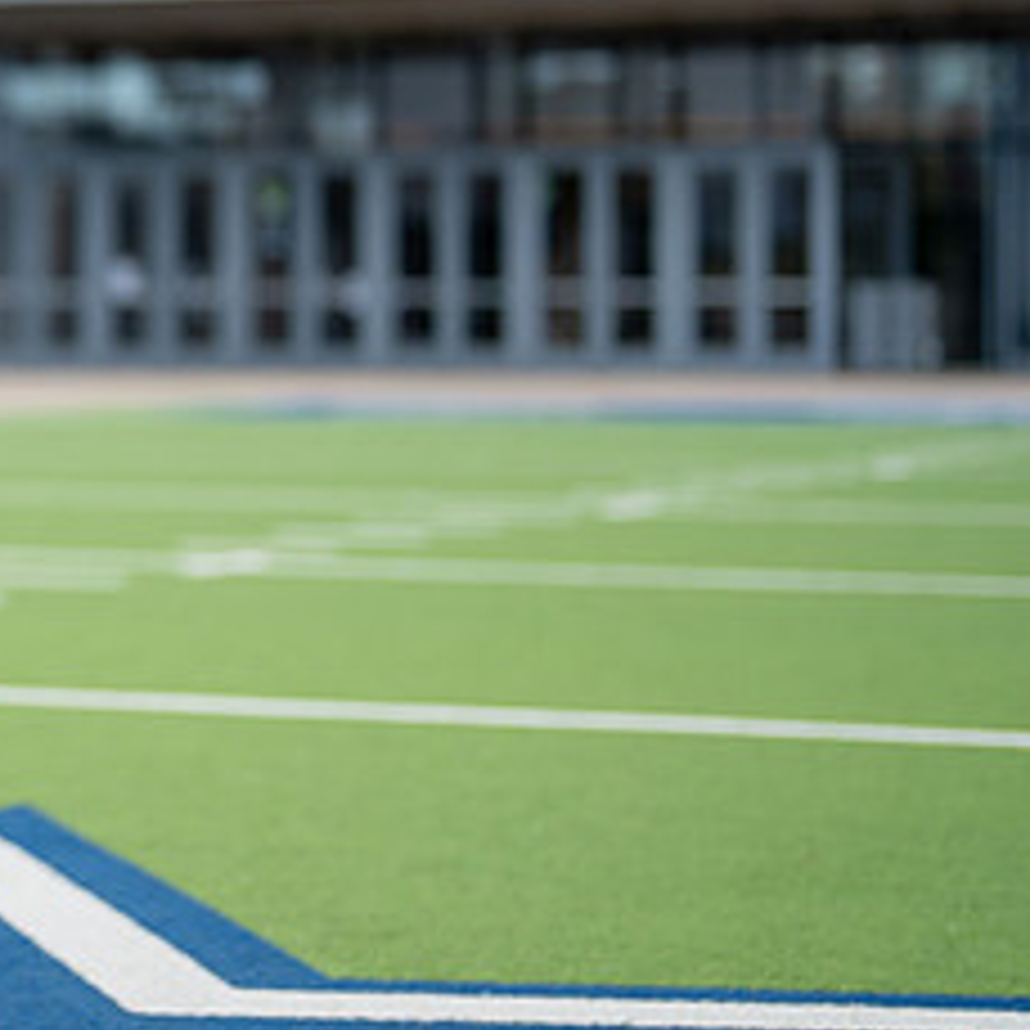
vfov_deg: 13.4
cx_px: -253
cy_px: 316
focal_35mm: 130
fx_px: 4376
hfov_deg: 13.0
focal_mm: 50
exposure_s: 1/1250
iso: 160
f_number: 1.2
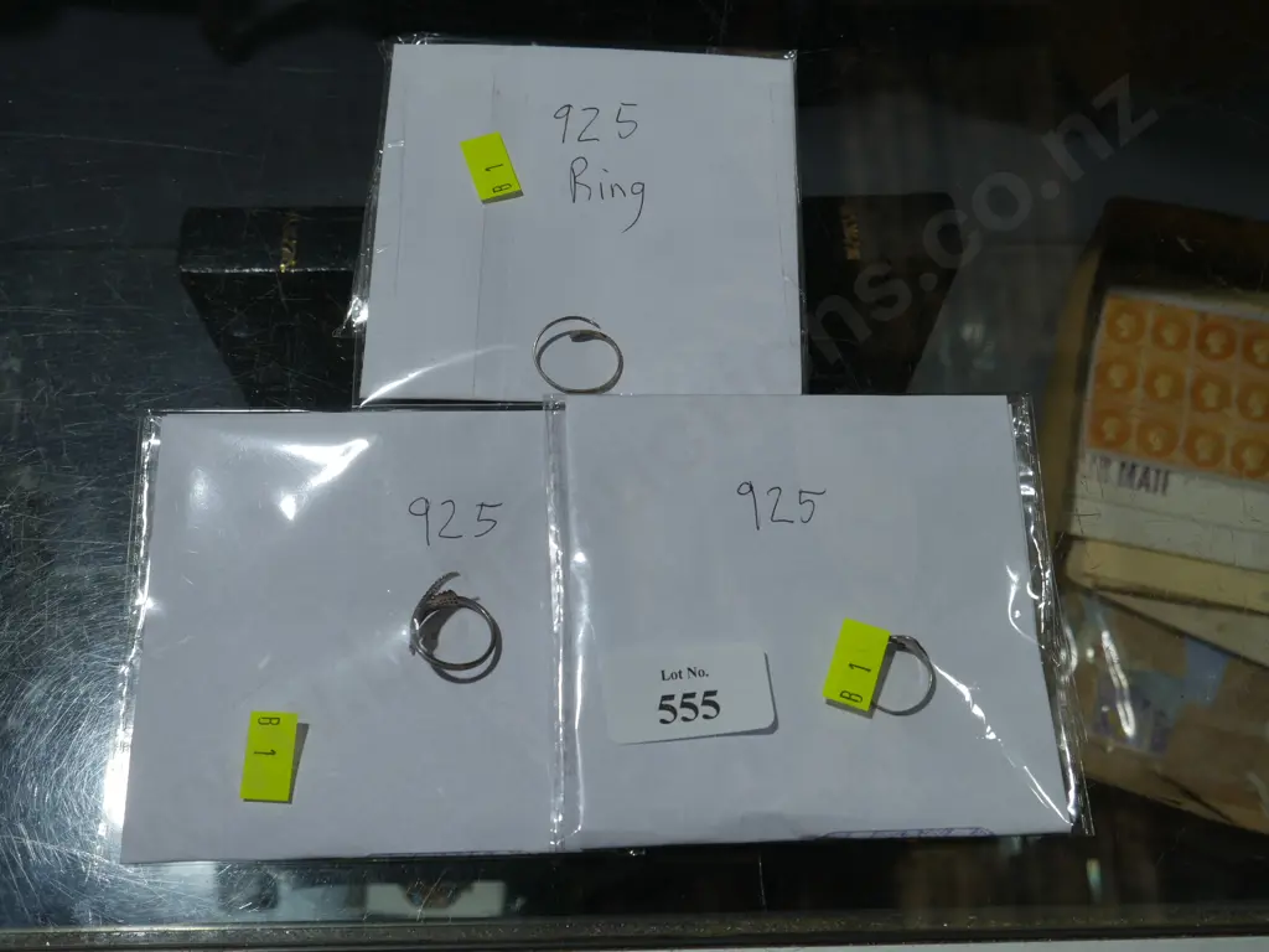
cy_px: 476
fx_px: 1466
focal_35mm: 40
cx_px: 634
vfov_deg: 36.0
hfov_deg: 46.8
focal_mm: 20
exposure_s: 1/125
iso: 200
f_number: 5.6
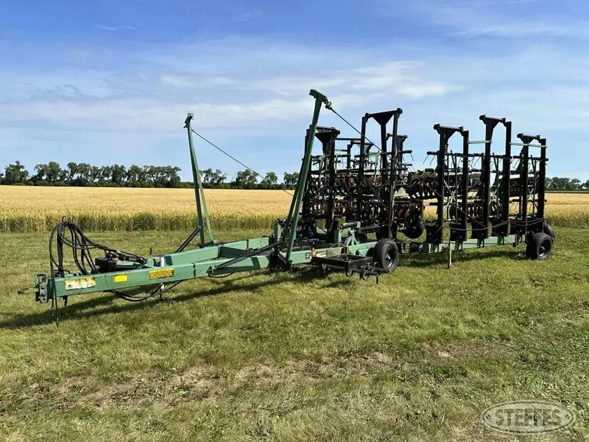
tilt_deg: -2.2
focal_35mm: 24
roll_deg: -0.3
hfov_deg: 71.6
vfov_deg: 56.8
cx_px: 294
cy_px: 221
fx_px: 408
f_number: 1.78
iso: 80
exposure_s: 1/5263
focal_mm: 6.86
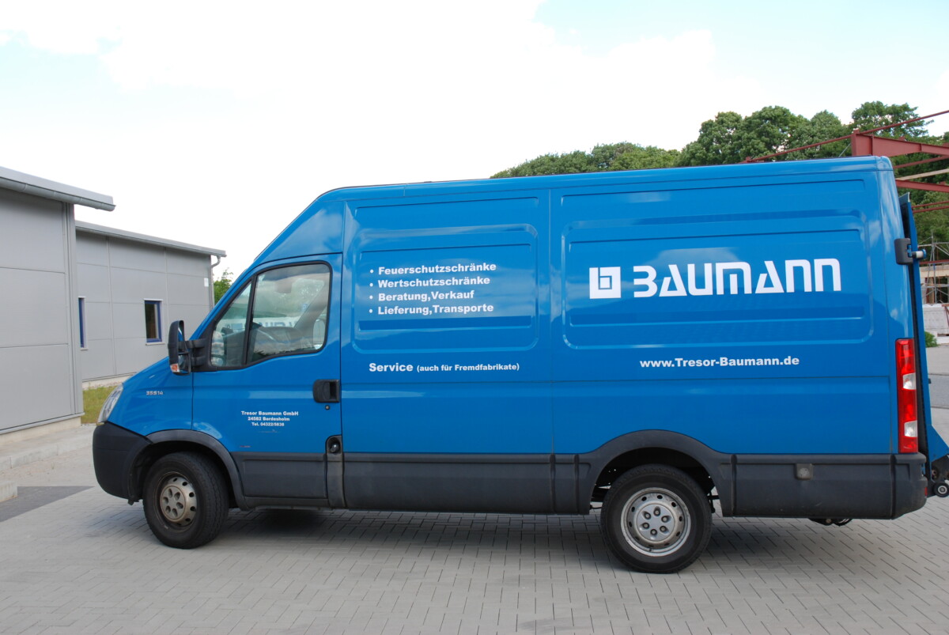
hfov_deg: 53.1
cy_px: 318
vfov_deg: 37.0
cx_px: 474
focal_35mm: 36
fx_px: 950
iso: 200
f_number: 7.1
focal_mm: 24
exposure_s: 1/200
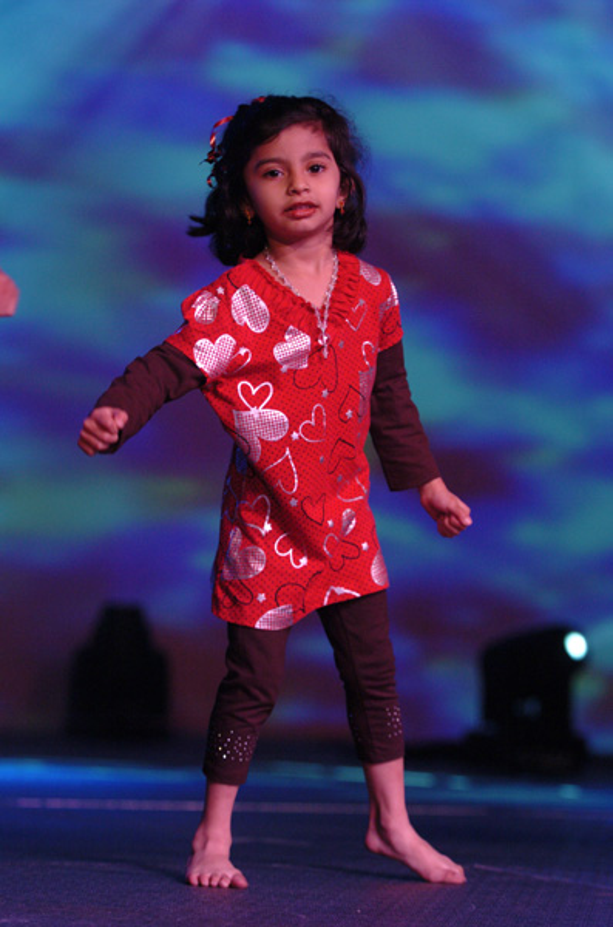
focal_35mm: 135
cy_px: 464
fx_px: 3466
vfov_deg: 15.2
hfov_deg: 10.1
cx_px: 306
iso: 800
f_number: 2.8
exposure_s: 1/125
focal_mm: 90
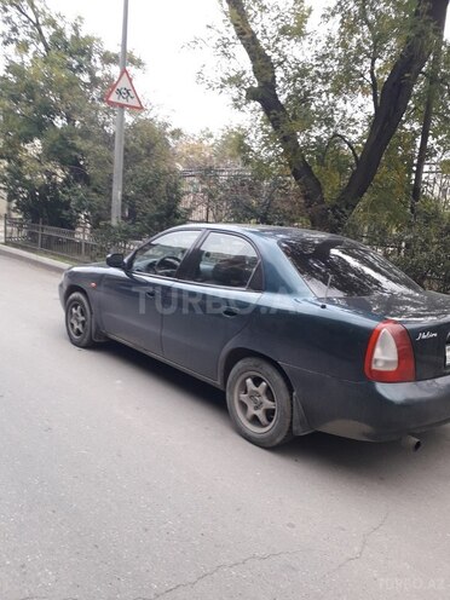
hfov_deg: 51.4
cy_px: 300
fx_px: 468
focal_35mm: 27
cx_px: 225
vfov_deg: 65.3
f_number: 1.9
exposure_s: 1/100
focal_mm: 3.6
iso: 64
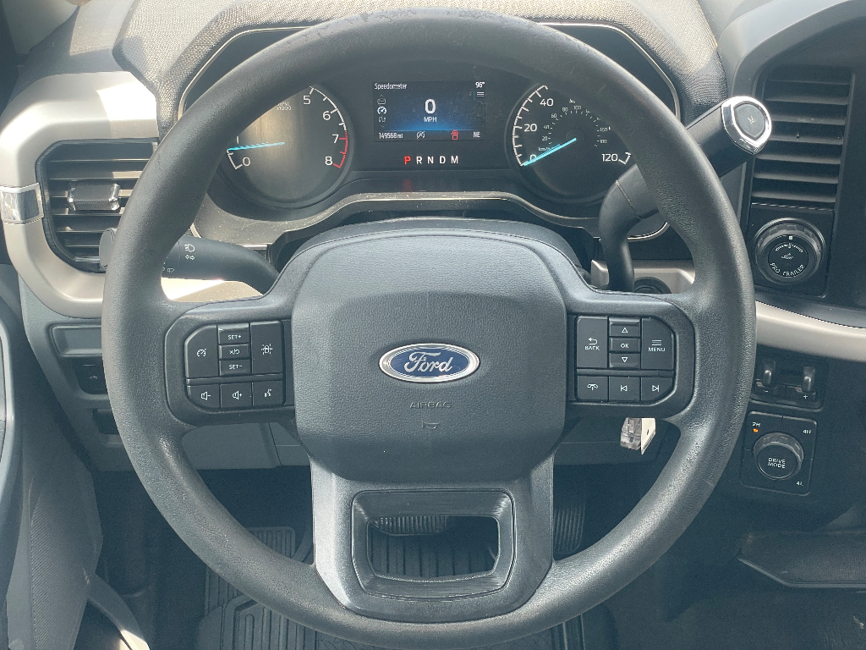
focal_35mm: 52
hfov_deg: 36.8
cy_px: 325
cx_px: 433
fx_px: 1301
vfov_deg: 28.0
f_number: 2
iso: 50
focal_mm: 6
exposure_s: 1/99
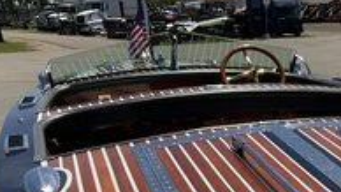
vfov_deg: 17.4
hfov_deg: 31.8
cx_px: 257
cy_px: 250
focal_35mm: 65
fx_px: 588
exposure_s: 1/4065
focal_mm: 3
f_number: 1.8
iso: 25
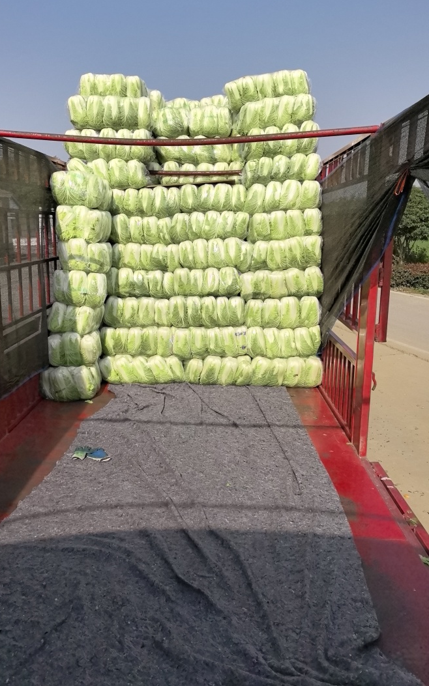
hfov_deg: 43.0
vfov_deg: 64.6
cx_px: 179
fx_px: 543
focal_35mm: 29
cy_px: 339
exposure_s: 1/12500
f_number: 2
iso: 50
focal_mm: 8.5
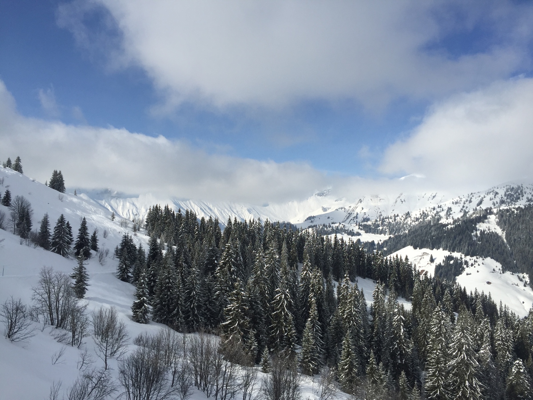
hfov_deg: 61.7
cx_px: 266
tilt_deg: -3.2
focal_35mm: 29
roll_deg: +1.5
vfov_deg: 48.2
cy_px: 200
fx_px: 447
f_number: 2.2
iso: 32
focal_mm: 4.15
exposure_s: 1/3968
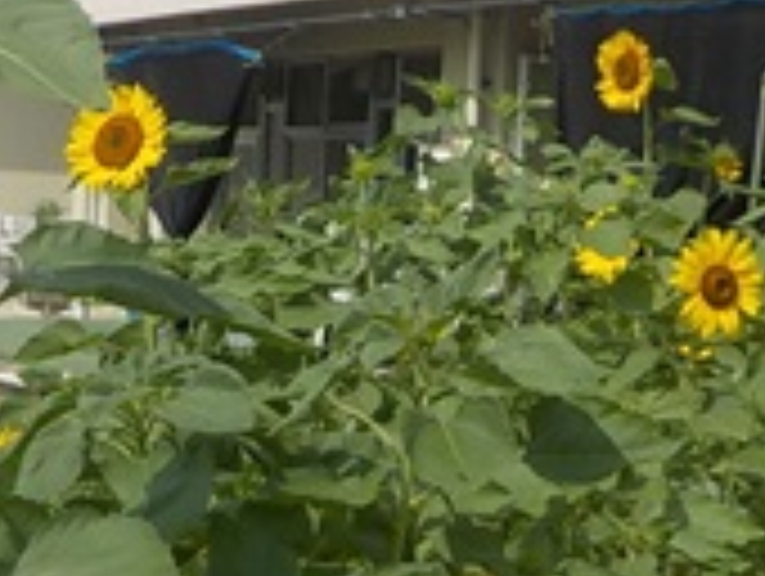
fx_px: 1948
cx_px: 328
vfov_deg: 16.8
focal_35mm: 88
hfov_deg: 22.2
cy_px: 344
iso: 125
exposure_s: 1/2000
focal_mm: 4.1
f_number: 3.3
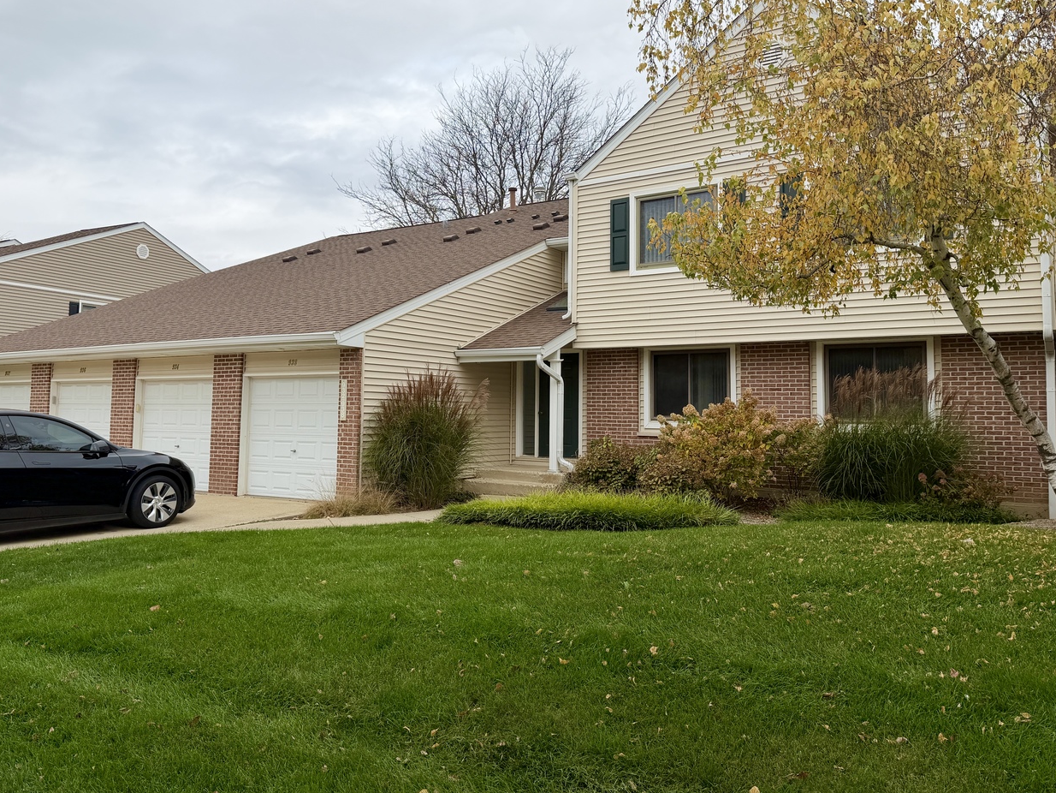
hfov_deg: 63.4
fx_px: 854
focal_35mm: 28
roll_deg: +0.2
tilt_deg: +4.6
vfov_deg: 49.7
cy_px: 349
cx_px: 502
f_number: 1.78
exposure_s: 1/2110
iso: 80
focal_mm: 6.76
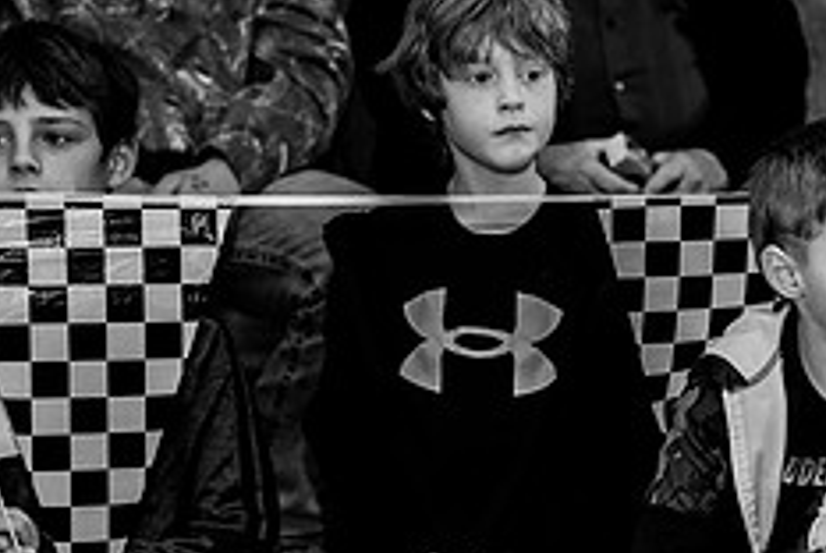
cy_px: 480
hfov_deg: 11.7
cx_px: 808
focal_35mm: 174
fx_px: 3997
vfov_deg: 7.9
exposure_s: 1/250
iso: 800
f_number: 3.2
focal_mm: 70
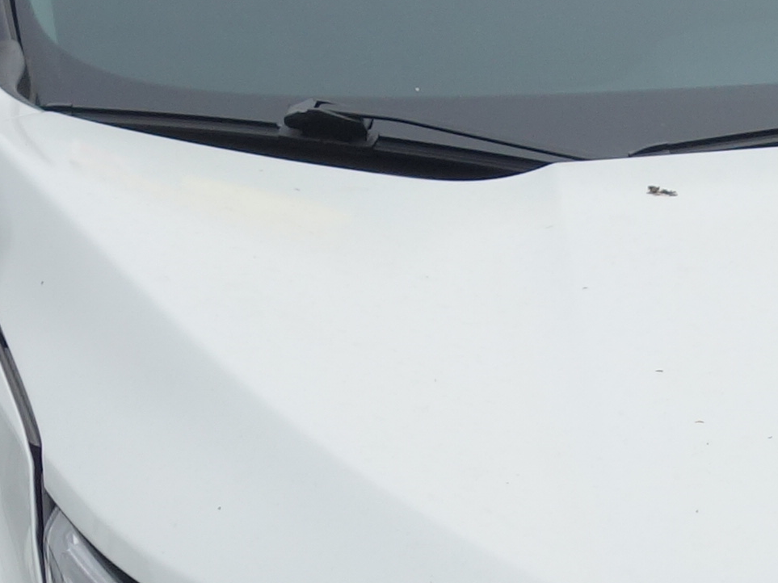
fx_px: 3438
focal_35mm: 153
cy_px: 711
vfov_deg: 9.6
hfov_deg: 12.7
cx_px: 886
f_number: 5.6
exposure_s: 1/500
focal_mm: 10.4
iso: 125
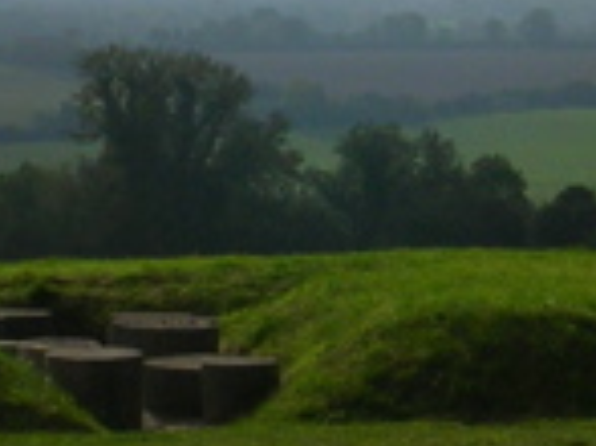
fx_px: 3217
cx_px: 308
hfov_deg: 10.6
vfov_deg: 7.9
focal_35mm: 187
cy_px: 126
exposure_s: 1/898
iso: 50
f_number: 5.9
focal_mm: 6.6
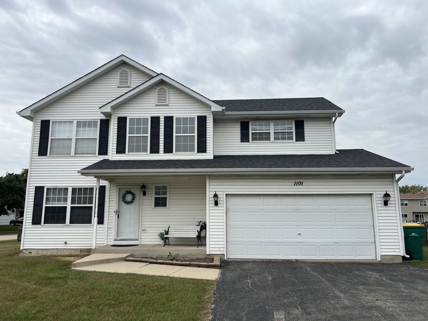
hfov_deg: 67.3
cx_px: 214
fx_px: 321
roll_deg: +0.1
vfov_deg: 53.1
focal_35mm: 26
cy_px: 160
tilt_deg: +9.5
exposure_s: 1/5319
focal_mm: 5.7
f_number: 1.5
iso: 50
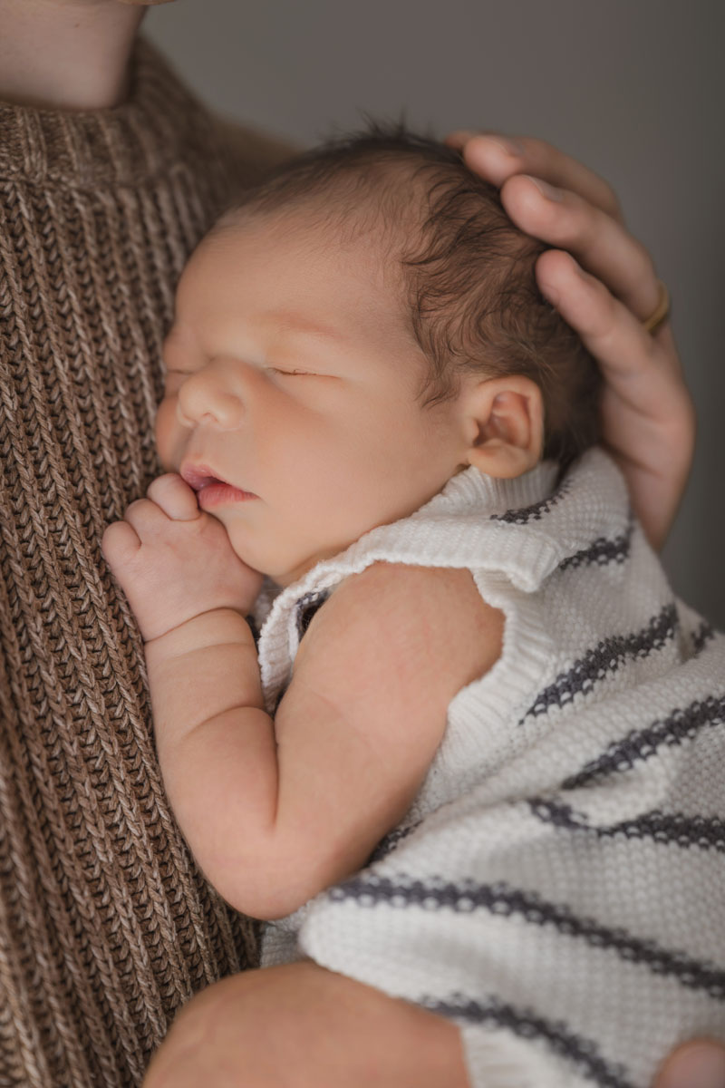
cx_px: 362
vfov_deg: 39.6
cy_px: 544
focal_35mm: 50
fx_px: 1510
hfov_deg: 27.0
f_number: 3.5
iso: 1000
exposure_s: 1/200
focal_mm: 50
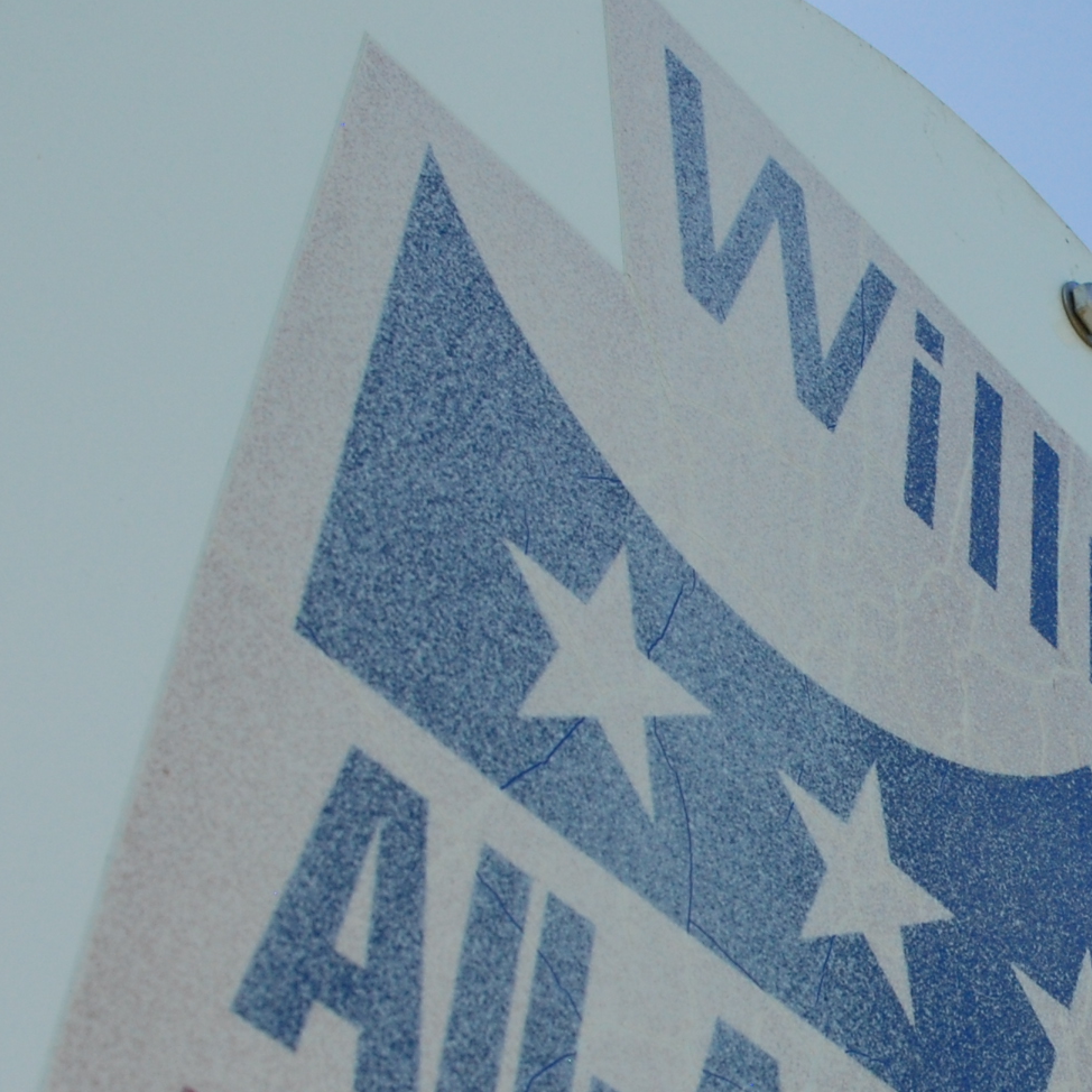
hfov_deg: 21.9
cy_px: 834
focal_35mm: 76
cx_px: 1110
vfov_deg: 22.5
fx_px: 2712
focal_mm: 20
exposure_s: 1/320
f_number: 9
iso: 400
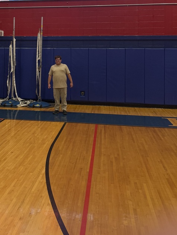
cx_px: 59
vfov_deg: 45.7
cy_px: 51
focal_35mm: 39
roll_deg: +0.4
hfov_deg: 36.5
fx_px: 266
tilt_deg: +0.7
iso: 160
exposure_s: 1/120
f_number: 1.78
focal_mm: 6.76
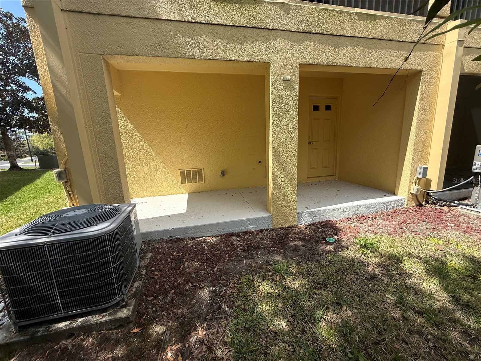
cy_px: 180
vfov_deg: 85.7
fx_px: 195
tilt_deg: -5.9
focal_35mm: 14
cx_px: 240
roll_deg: +5.4
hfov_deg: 102.1
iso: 64
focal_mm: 2.22
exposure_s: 1/1145
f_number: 2.2
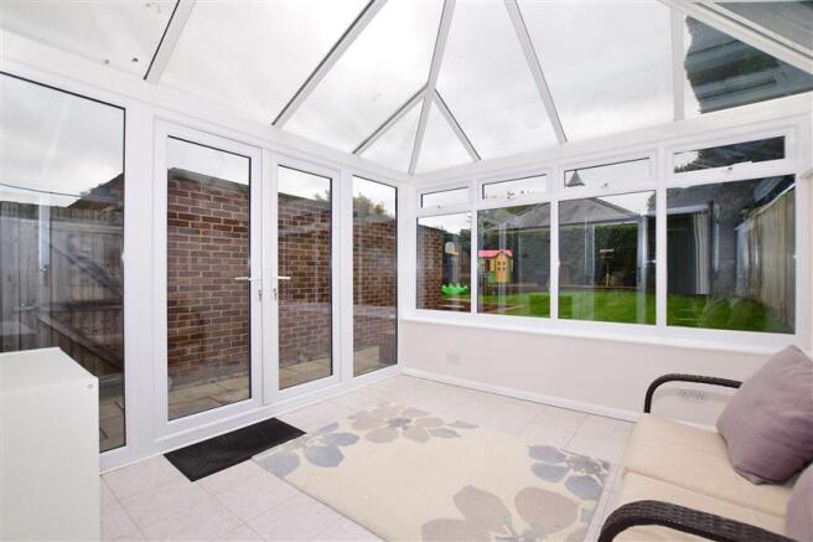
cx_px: 406
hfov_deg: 100.4
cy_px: 271
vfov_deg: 77.3
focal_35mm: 15
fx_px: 339
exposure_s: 1/200
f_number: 7.1
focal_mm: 10
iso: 200
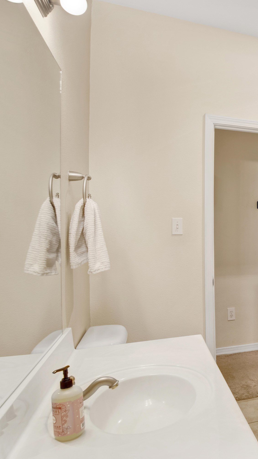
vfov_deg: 66.1
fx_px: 353
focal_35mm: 29
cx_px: 348
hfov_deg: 30.3
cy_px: 232
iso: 200
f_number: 11
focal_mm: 18
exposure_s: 1/2.5
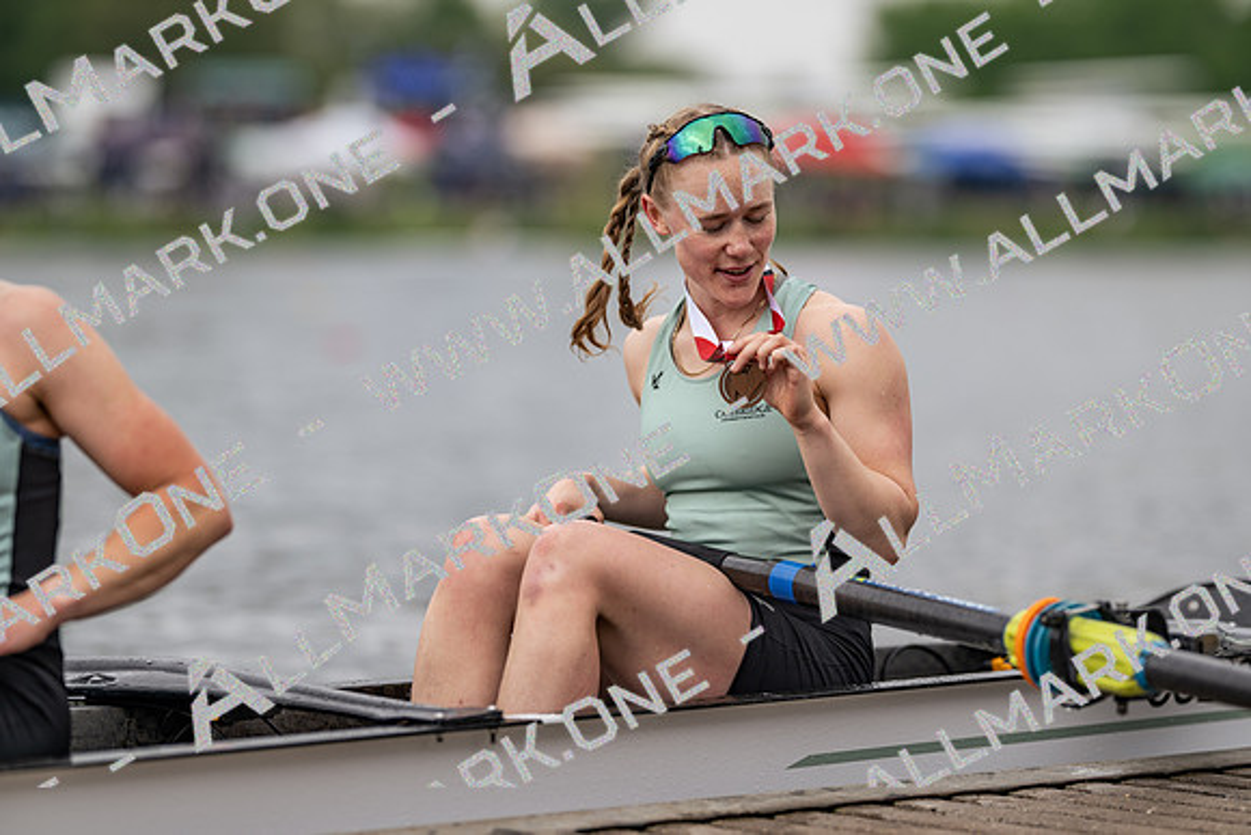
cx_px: 626
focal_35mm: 135
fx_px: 4692
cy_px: 418
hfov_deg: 15.2
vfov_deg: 10.2
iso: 64
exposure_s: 1/2000
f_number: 1.8
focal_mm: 135
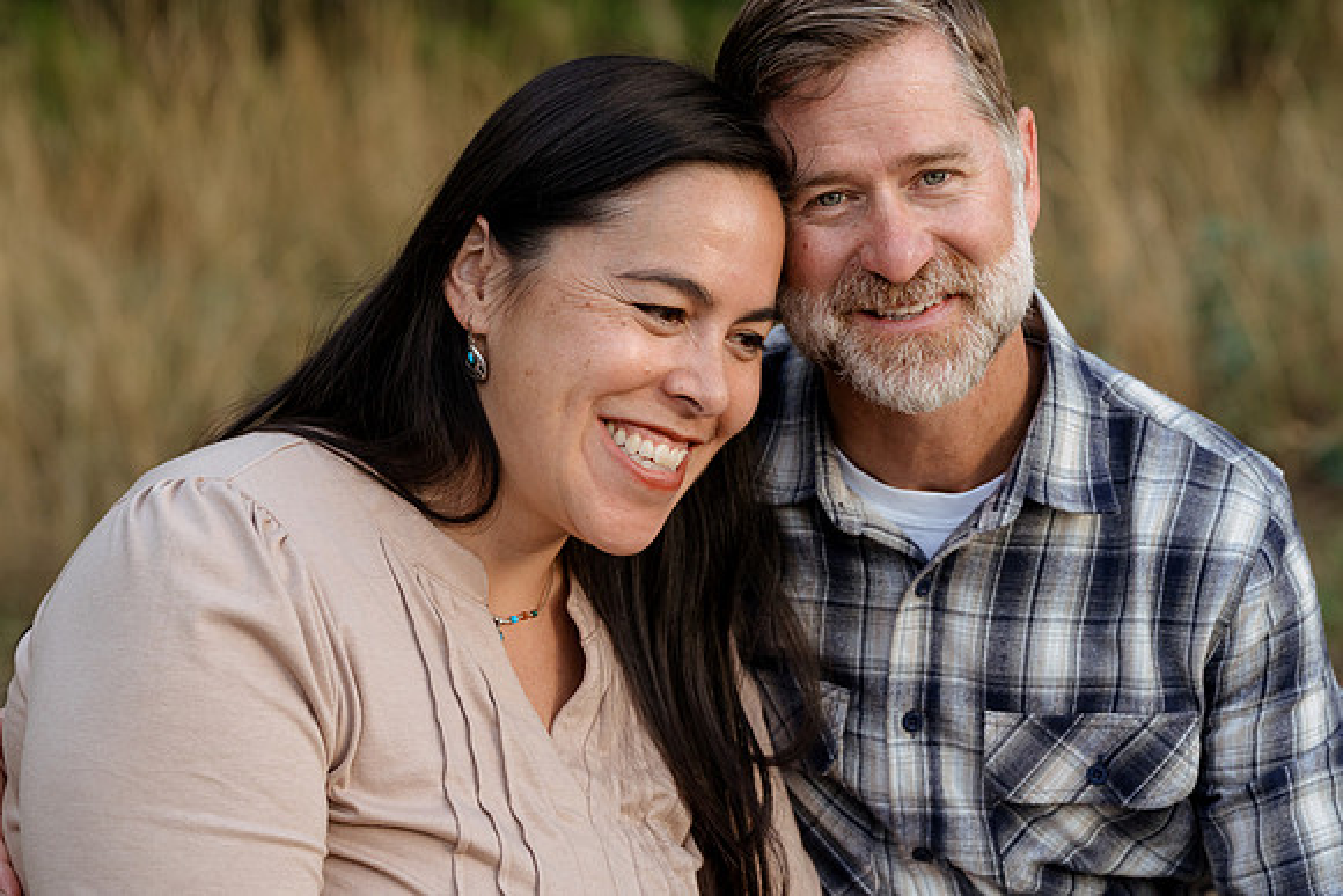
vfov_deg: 10.4
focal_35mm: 132
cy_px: 448
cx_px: 672
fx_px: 4925
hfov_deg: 15.5
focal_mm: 132
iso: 1000
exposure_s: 1/200
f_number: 5.6
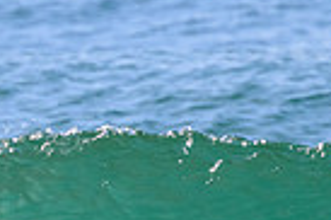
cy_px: 296
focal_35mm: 2970
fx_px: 27275
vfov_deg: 0.5
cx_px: -14
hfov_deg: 0.7
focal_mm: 700
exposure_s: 1/1600
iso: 1600
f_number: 11
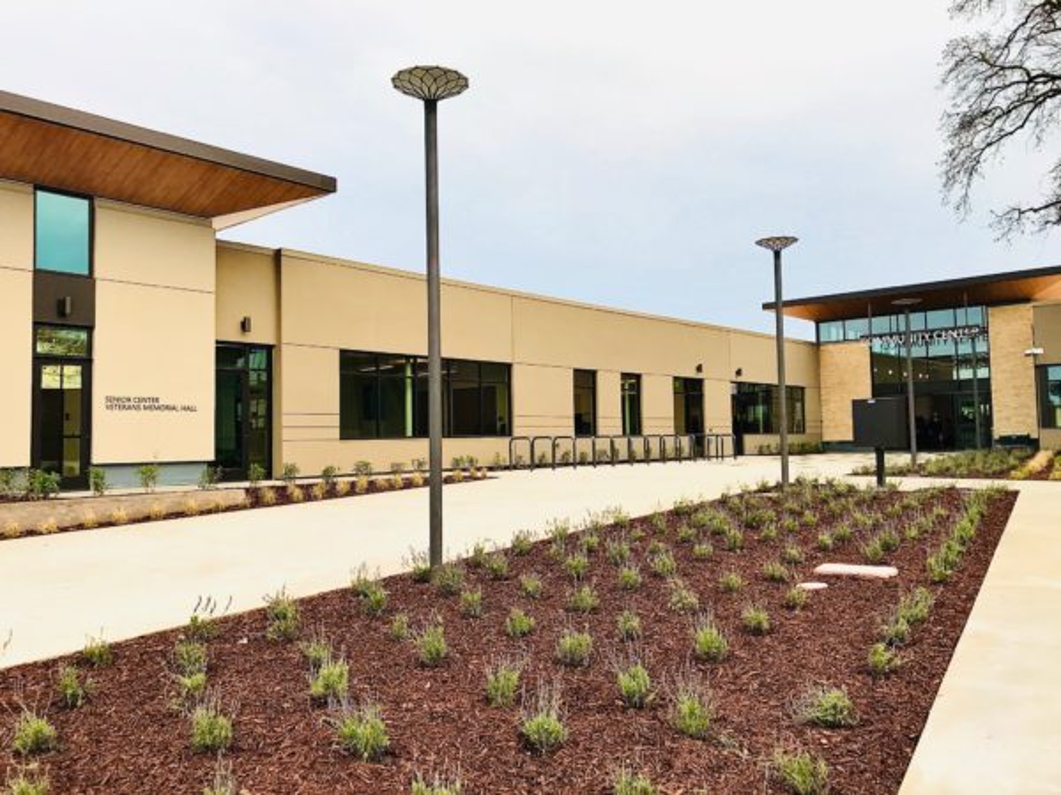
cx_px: 530
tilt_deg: +3.1
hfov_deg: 63.4
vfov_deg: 49.7
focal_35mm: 28
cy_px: 398
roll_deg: +0.6
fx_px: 858
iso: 20
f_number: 1.8
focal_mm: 3.99
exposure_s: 1/188
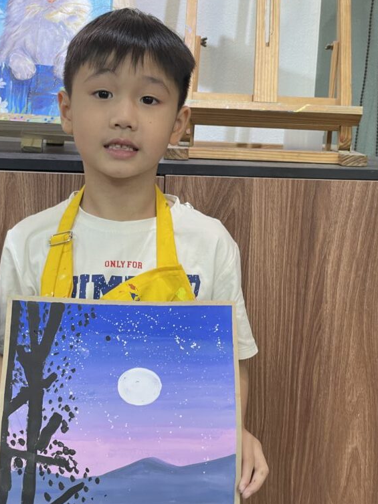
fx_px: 1005
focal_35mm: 69
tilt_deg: -10.5
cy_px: 295
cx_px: 147
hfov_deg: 21.3
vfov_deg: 28.1
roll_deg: -3.2
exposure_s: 1/100
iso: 160
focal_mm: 6
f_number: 2
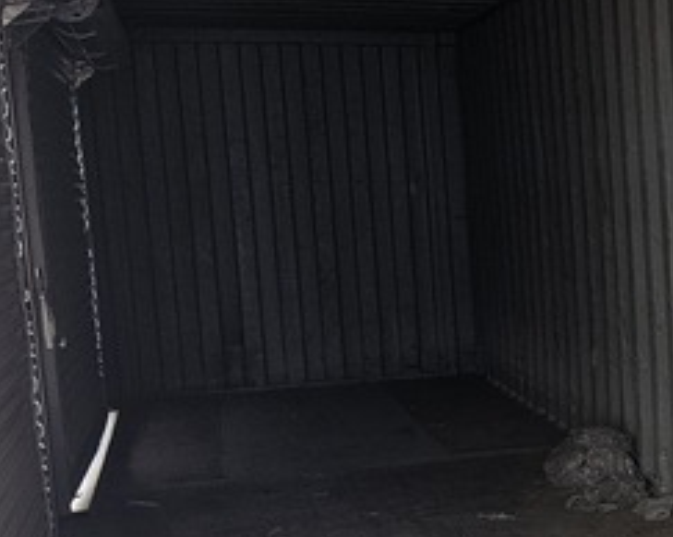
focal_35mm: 74
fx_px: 1473
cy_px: 368
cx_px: 897
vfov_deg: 20.6
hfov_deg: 22.7
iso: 80
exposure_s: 1/180
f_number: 1.7
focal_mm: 6.3
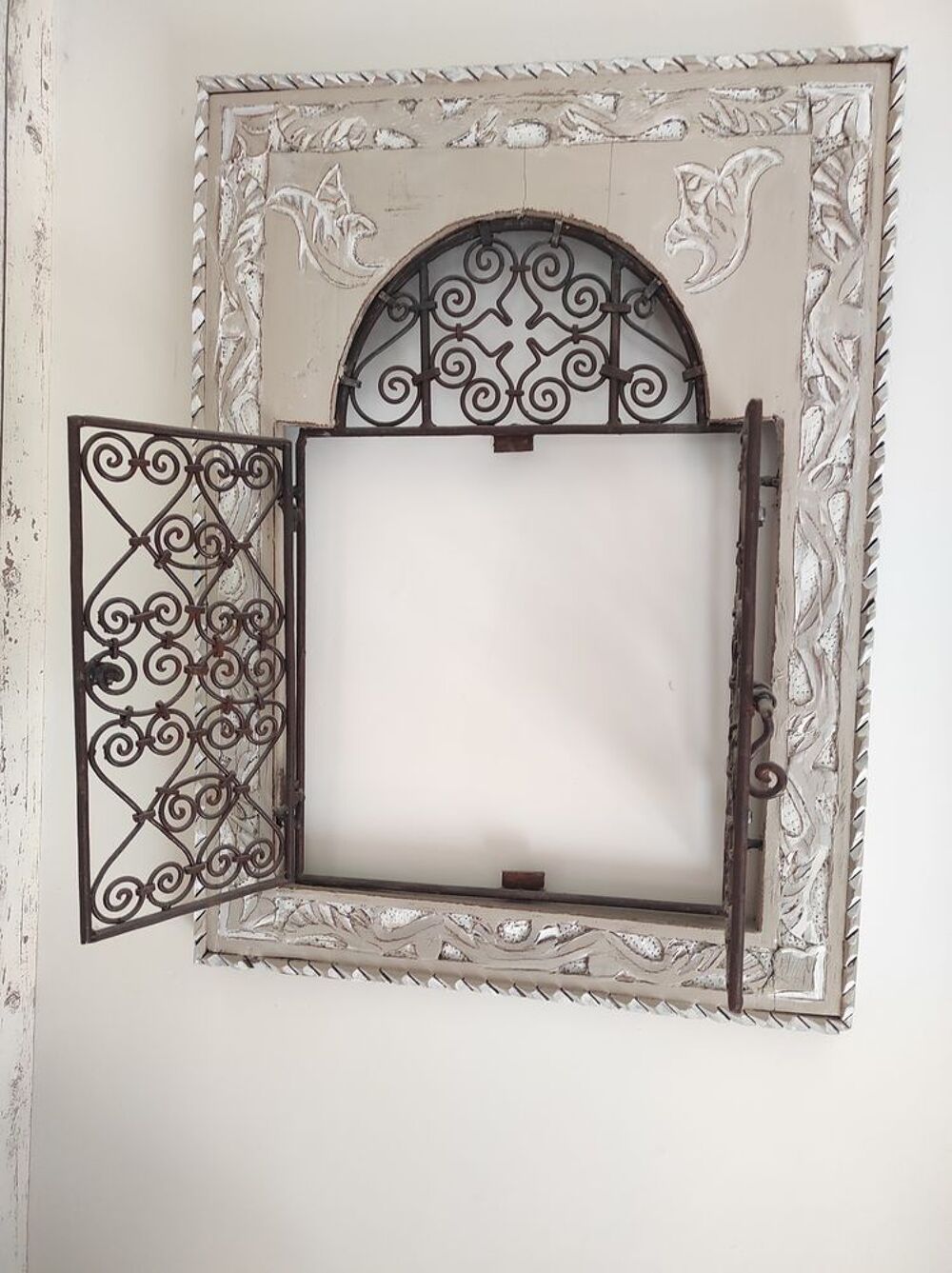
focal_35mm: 25
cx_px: 476
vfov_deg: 69.4
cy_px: 636
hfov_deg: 54.8
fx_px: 918
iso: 477
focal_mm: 5.43
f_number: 1.89
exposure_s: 1/33
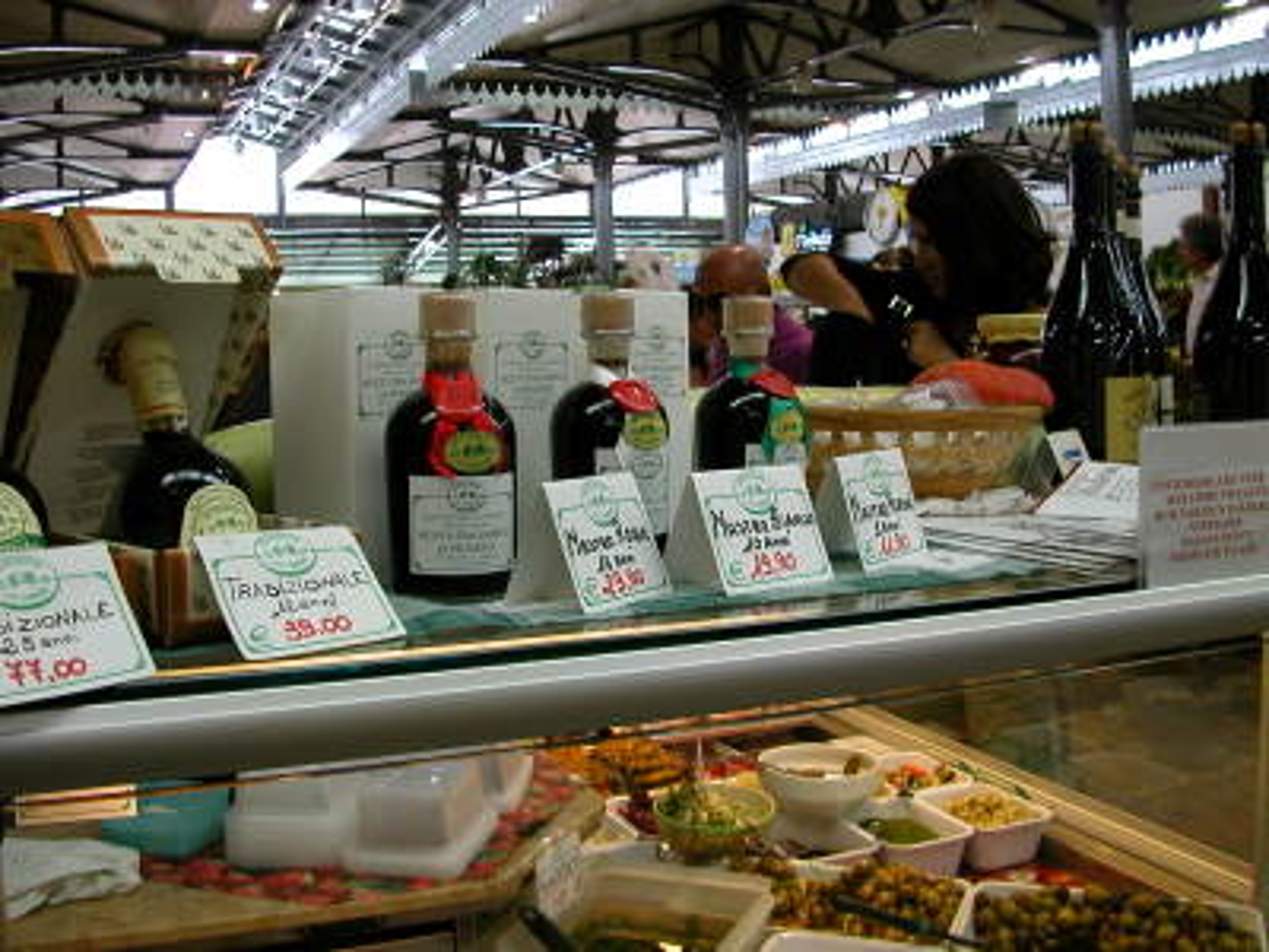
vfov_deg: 38.7
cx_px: 634
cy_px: 476
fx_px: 1356
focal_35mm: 37
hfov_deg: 50.1
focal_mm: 5.6
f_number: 2.7
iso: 100
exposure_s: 1/49
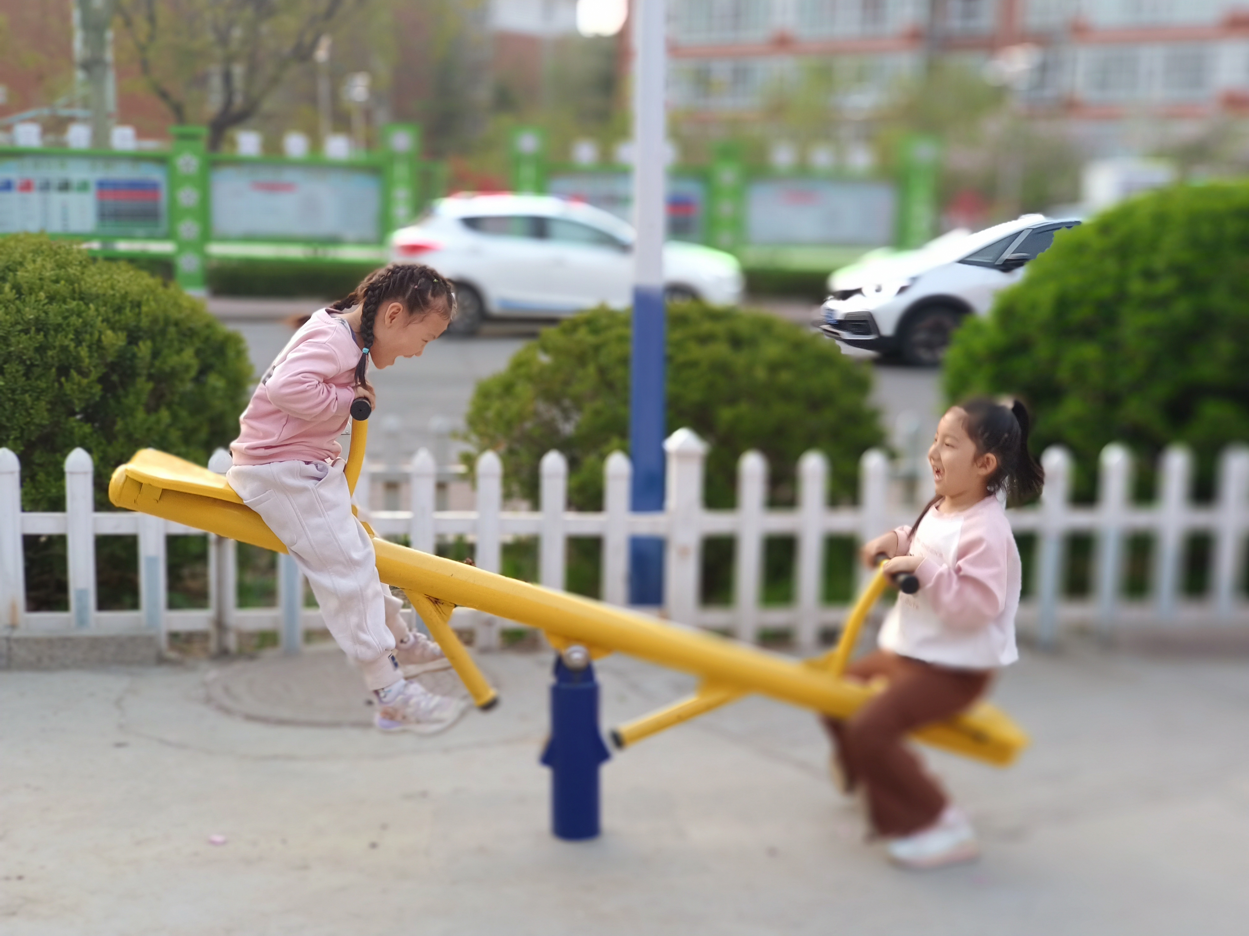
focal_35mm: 50
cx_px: 624
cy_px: 468
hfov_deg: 38.2
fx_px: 1804
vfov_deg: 29.1
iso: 145
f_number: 2
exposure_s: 1/100
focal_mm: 6.7
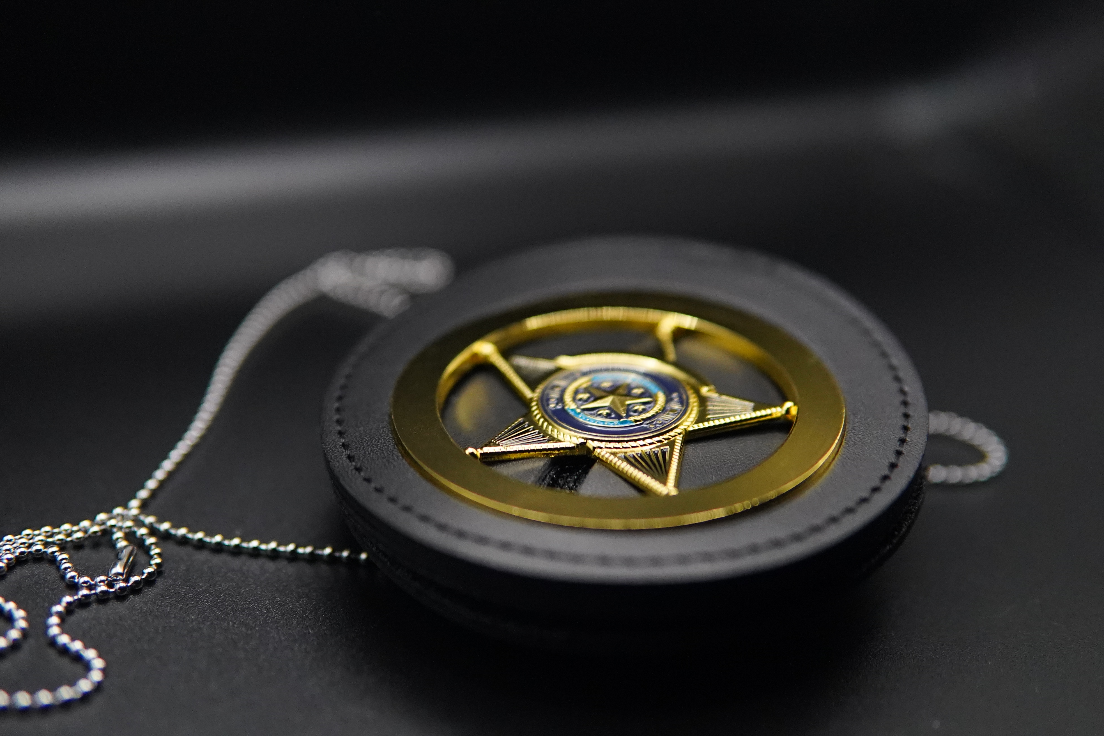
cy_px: 368
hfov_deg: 43.6
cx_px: 552
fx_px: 1380
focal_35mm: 45
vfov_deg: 29.9
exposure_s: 1/60
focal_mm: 30
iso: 5000
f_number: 2
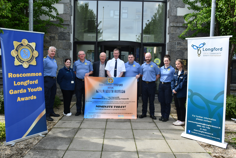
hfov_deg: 57.2
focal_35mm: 33
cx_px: 118
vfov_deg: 40.0
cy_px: 79
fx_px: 216
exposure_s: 1/250
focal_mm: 22
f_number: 16
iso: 800
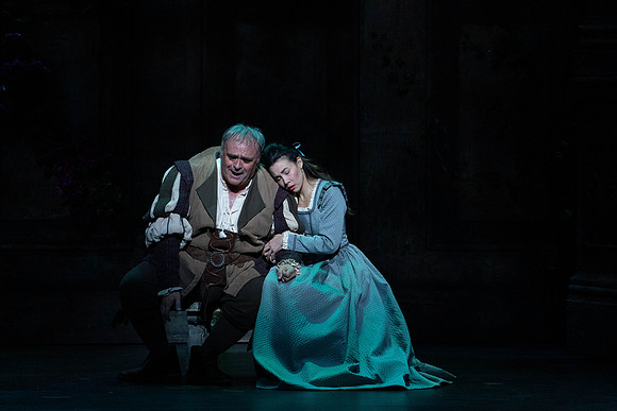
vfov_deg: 5.3
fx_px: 4478
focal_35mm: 261
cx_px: 392
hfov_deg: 7.9
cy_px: 148
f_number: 6.3
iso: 5000
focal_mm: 200
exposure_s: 1/250
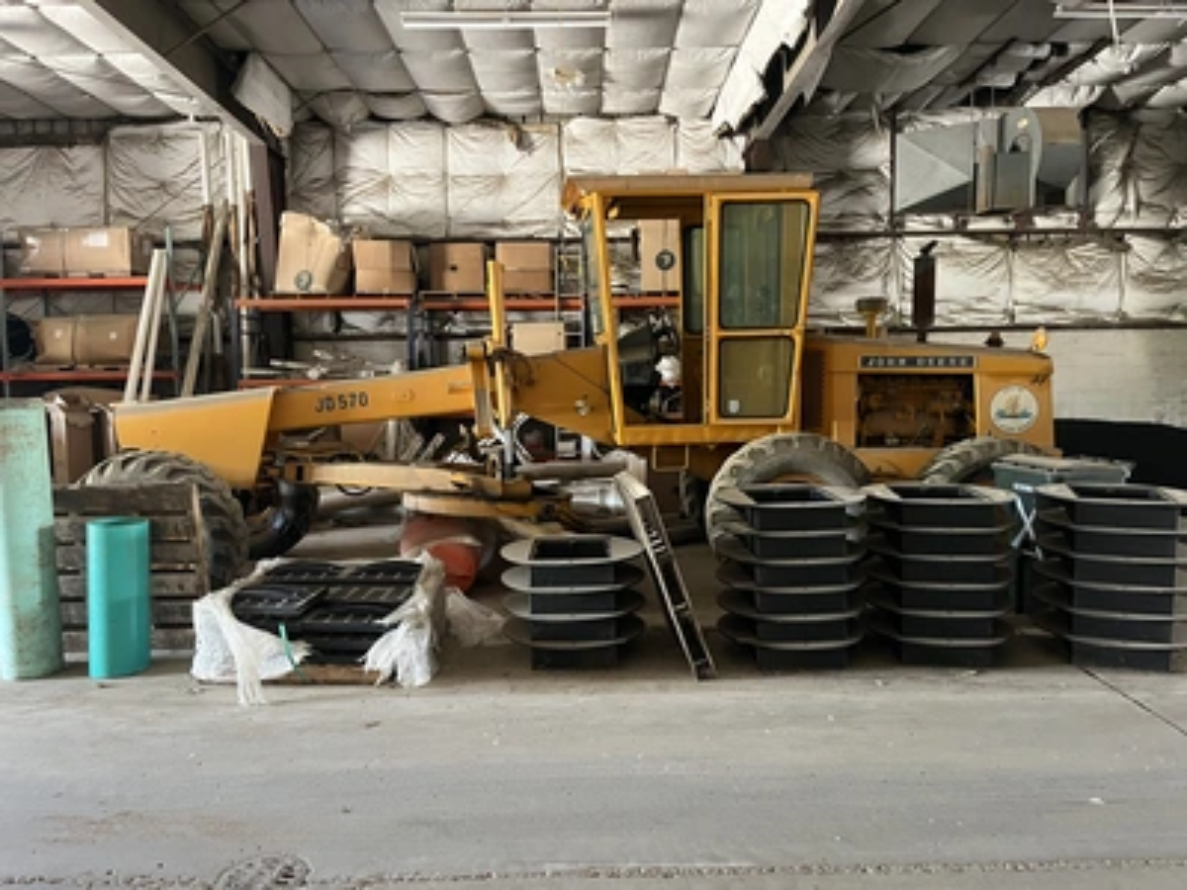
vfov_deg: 53.1
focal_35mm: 26
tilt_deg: -4.2
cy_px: 445
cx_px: 594
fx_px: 892
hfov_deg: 67.3
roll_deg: +0.2
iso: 500
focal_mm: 5.1
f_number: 1.6
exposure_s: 1/55
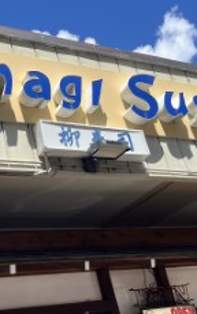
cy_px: 187
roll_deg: +11.4
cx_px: 38
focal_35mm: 54
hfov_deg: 23.6
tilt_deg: +23.1
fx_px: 463
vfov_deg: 37.4
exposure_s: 1/2024
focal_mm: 5.1
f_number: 1.6
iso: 50
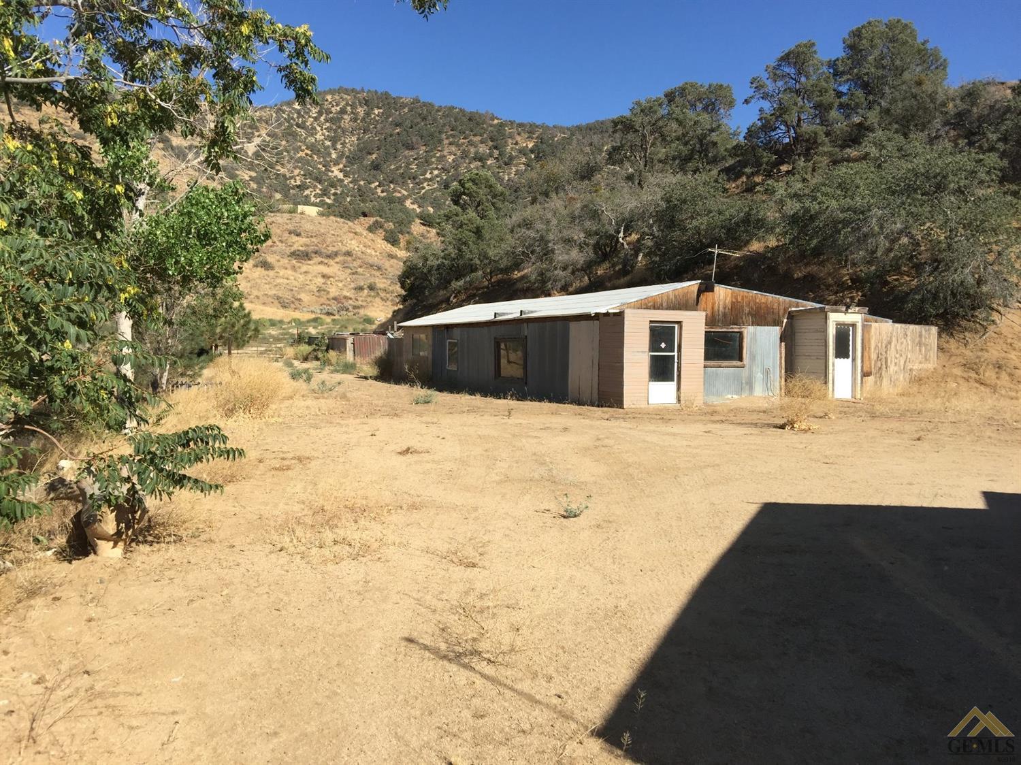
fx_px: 855
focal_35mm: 29
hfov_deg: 61.7
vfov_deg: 48.2
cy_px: 382
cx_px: 510
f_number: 2.2
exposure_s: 1/1883
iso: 32
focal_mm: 4.15
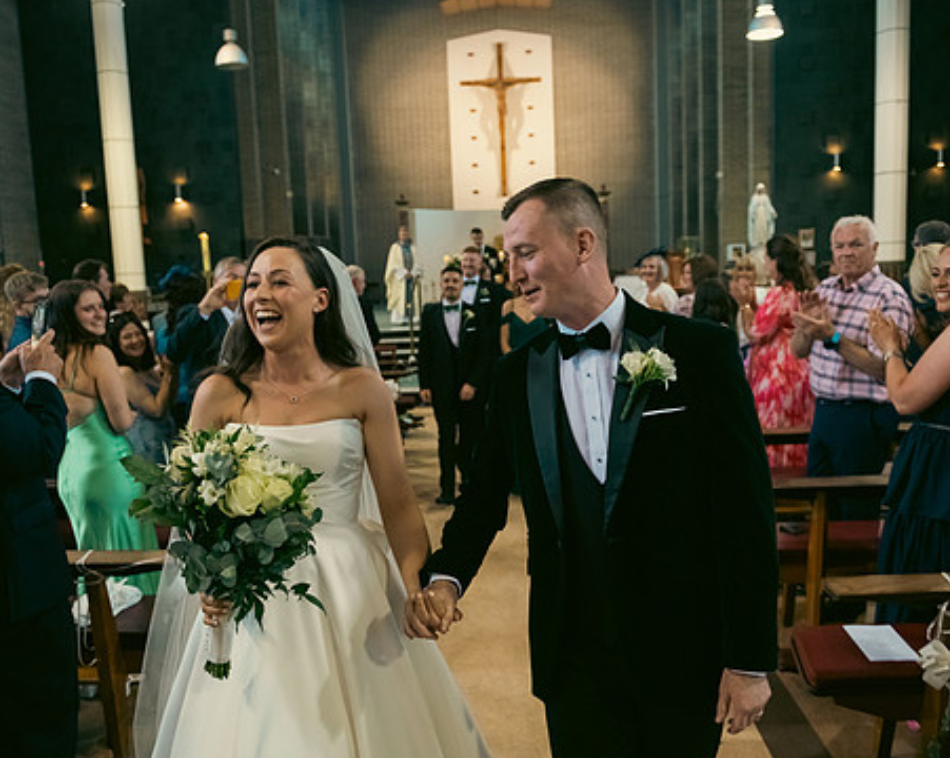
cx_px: 470
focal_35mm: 29
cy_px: 399
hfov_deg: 60.5
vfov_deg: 49.9
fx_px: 815
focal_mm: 24
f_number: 3.5
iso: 1000
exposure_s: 1/160
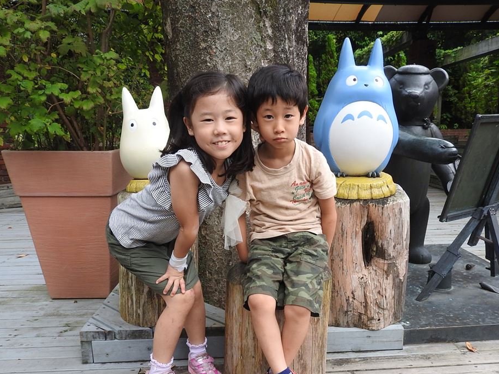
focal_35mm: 30
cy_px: 231
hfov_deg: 59.8
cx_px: 274
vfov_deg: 46.4
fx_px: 433
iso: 100
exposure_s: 1/200
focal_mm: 4.3
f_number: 3.3
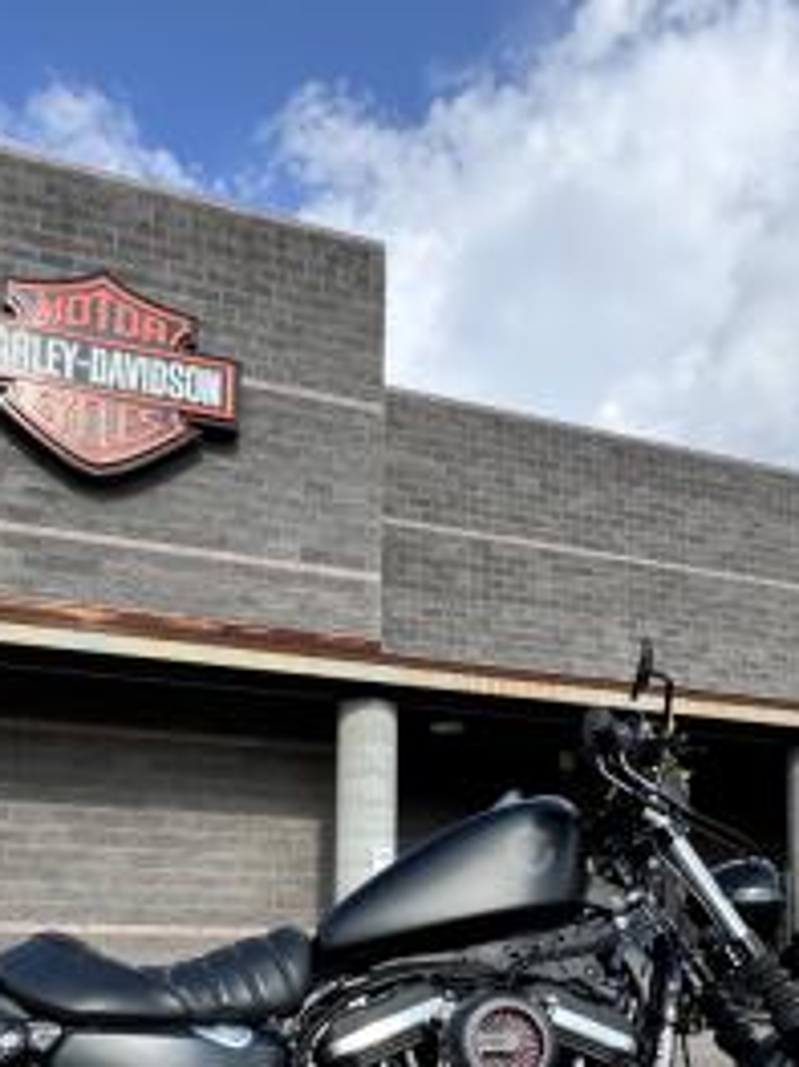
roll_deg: -1.0
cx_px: 369
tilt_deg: +6.8
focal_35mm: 32
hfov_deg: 44.1
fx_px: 986
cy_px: 860
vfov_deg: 53.0
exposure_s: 1/821
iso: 40
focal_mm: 2.22
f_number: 2.2
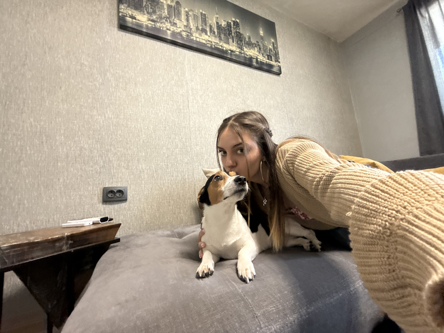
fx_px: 180
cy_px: 166
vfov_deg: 85.7
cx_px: 222
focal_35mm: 14
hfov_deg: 102.1
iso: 640
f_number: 2.2
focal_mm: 2.22
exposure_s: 1/50
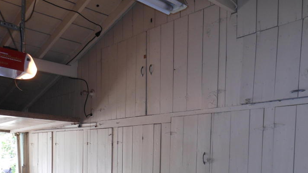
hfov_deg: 51.6
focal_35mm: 39
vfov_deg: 29.1
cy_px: 159
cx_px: 159
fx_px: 318
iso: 80
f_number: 3.2
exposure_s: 1/30
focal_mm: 4.5
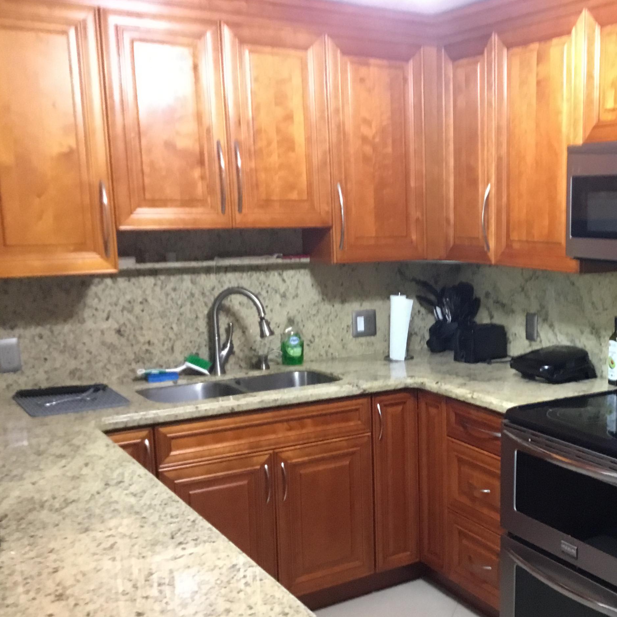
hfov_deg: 37.0
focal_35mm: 44
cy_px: 360
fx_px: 887
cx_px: 494
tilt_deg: -8.9
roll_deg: +0.0
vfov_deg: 38.2
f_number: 2.4
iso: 250
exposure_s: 1/15
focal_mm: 3.3
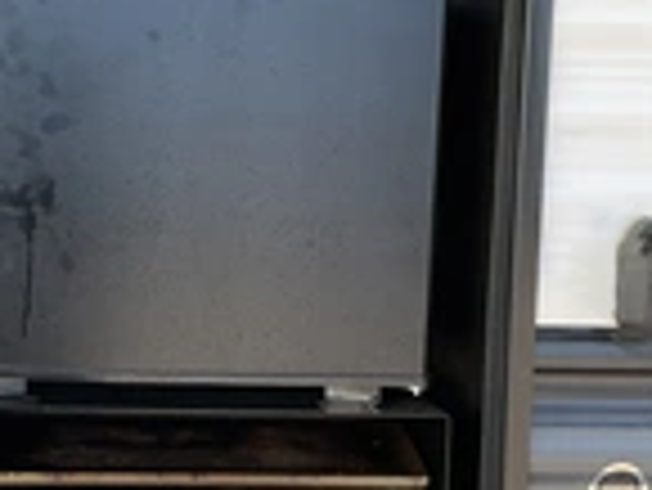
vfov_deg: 18.5
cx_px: 103
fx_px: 1508
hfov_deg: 23.9
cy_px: 265
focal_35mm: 80
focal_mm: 3
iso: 25
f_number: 1.8
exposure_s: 1/375
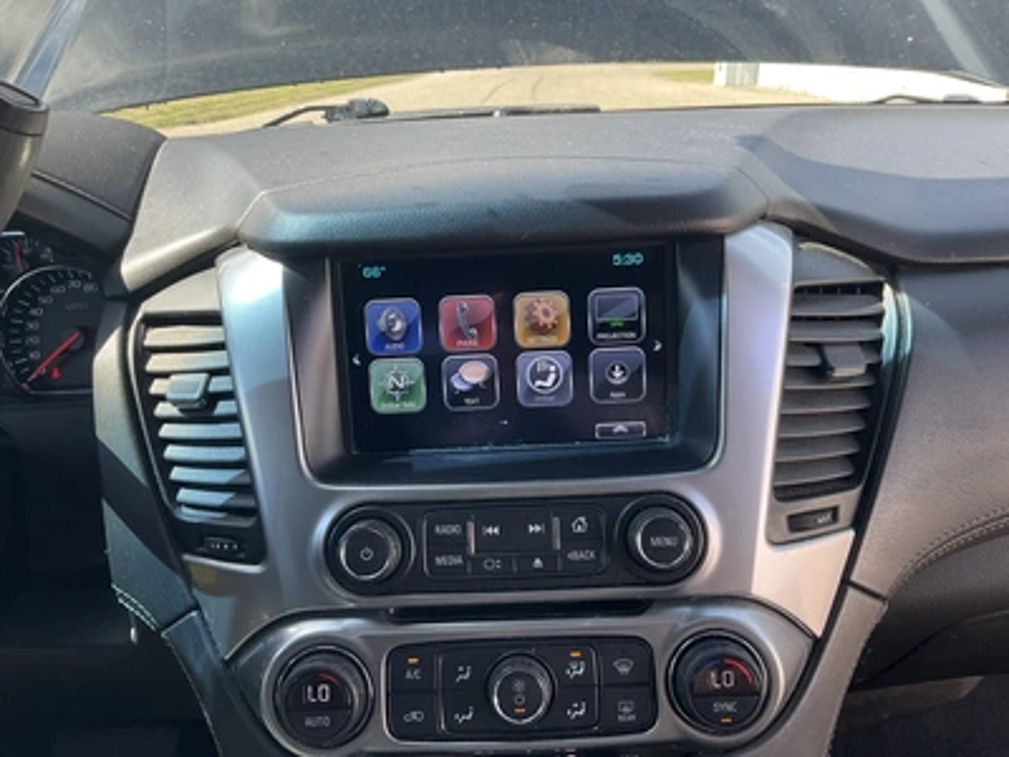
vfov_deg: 48.2
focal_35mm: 29
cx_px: 504
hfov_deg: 61.7
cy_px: 378
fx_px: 845
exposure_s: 1/161
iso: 20
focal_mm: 3
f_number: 1.8
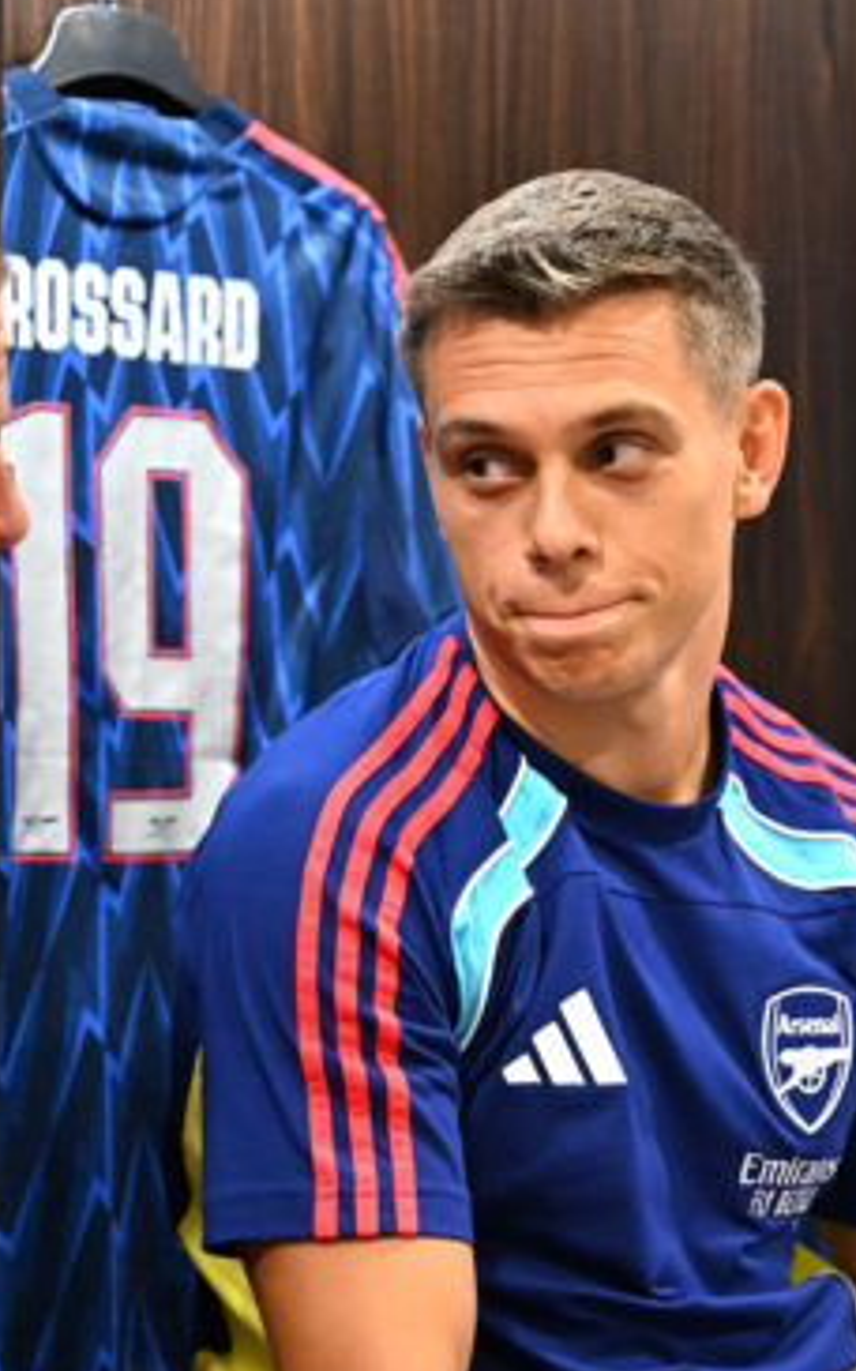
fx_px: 5788
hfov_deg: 8.5
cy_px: 789
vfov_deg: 13.5
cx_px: 503
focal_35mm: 155
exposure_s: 1/125
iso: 4000
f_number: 2.8
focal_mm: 74
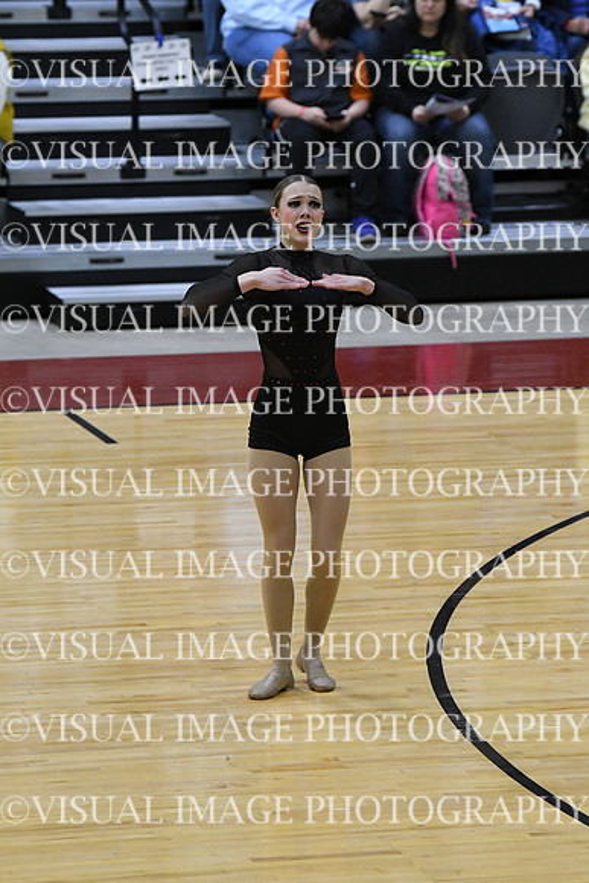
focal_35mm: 247
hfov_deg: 5.6
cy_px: 442
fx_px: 6058
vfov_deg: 8.3
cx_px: 294
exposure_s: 1/500
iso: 5000
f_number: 4
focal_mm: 165
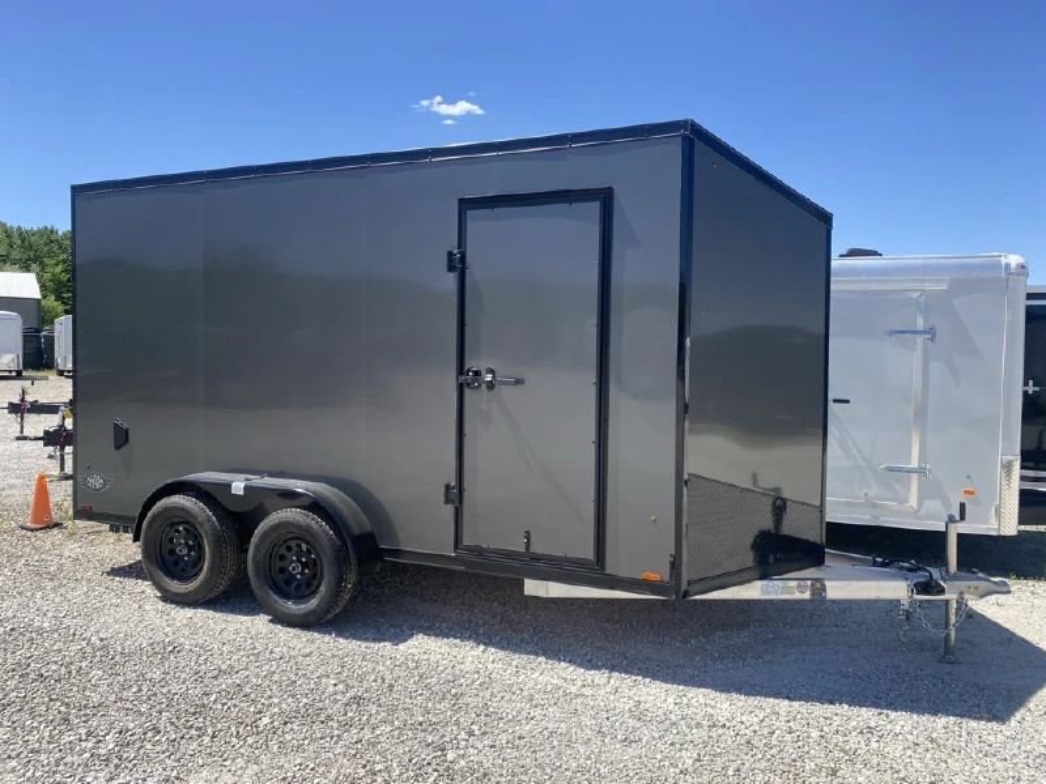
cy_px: 392
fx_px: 786
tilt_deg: -2.4
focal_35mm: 26
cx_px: 523
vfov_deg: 53.1
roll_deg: -1.4
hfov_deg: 67.3
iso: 32
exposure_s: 1/2141
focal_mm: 4.25
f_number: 1.8
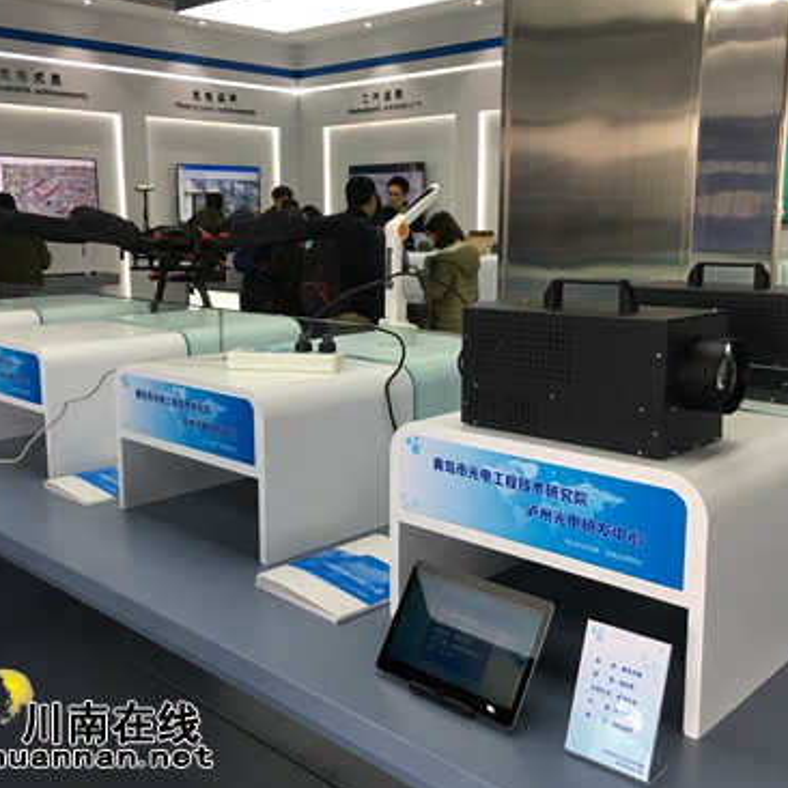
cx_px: 379
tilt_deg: -10.3
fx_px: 901
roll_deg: -0.2
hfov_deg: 47.2
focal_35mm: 35
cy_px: 393
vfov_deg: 47.2
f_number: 2.2
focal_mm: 4.15
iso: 50
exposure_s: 1/33
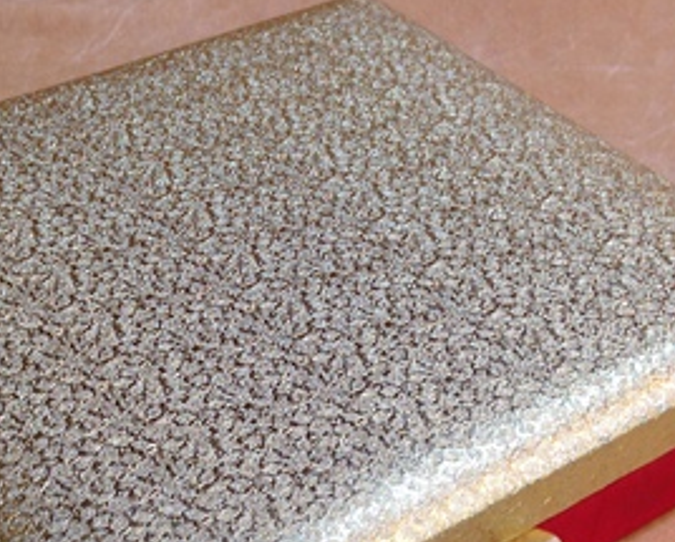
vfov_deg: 25.0
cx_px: 295
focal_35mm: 60
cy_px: 442
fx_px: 1200
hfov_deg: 31.4
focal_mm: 4.12
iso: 64
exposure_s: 1/20
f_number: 2.4
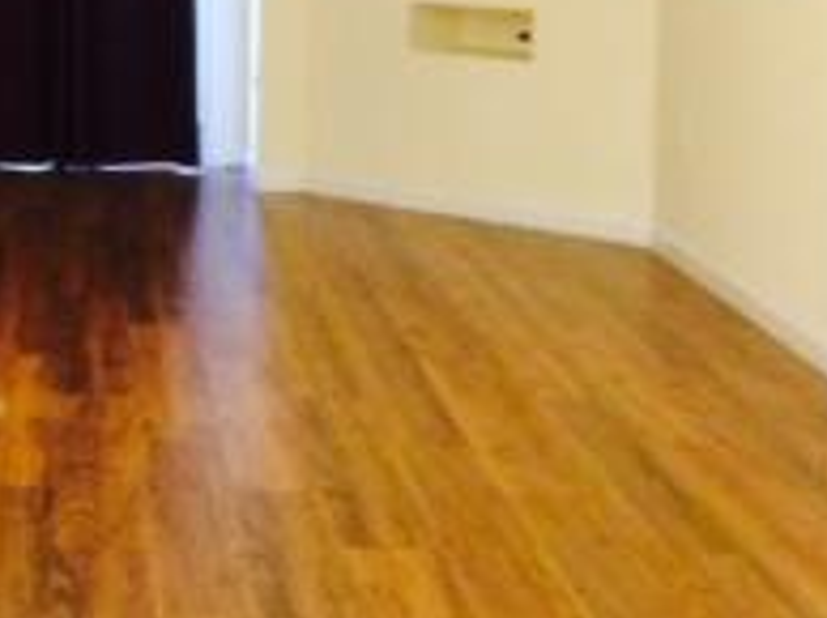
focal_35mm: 99
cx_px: -9
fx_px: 2362
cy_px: 9
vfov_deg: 14.7
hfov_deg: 19.3
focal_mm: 4.12
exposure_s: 1/30
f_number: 2.2
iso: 320
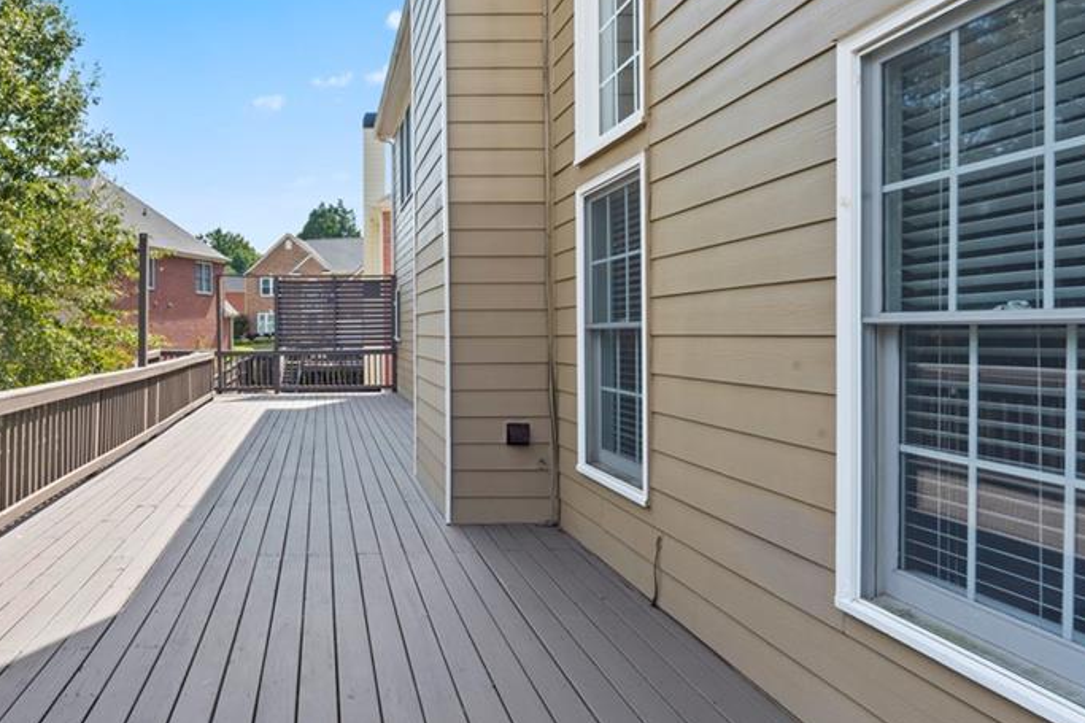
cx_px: 345
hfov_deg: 71.2
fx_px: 723
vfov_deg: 52.8
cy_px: 292
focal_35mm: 24
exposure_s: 1/15
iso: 100
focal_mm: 16
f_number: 11
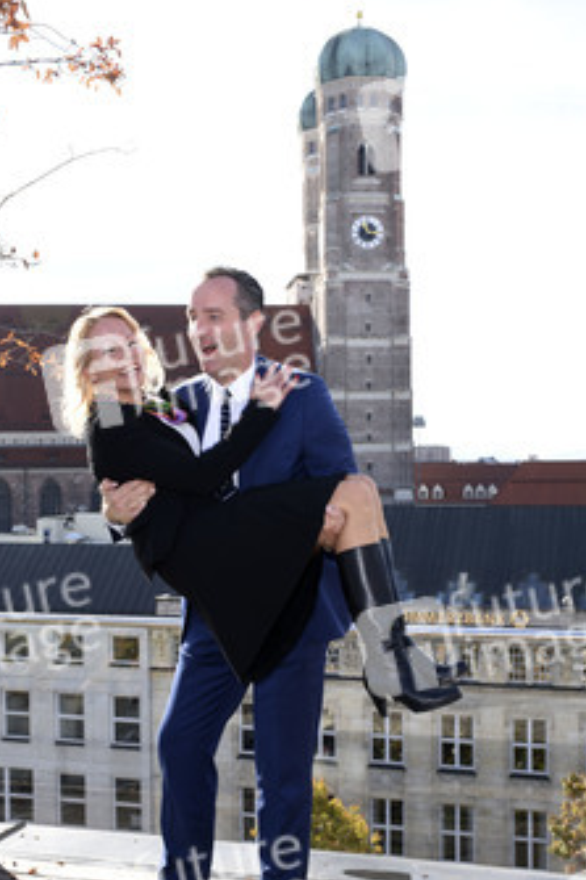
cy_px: 504
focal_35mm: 43
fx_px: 1051
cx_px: 252
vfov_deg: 45.3
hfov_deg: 31.1
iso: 100
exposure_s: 1/80
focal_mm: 24
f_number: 7.1
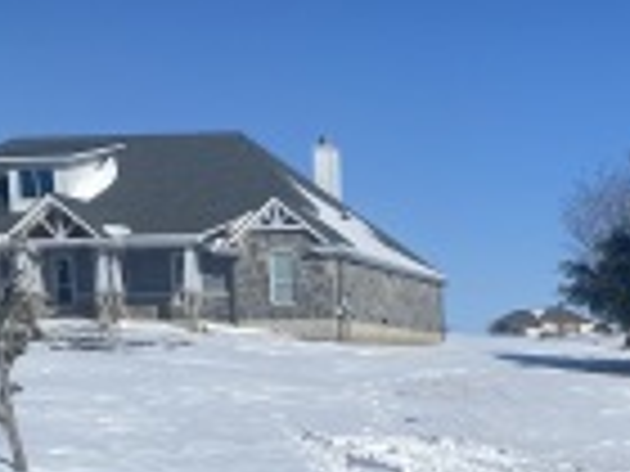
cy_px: 526
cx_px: 734
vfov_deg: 20.5
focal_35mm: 68
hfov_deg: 25.9
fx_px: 1238
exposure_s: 1/8197
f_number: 1.8
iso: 32
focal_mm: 4.25
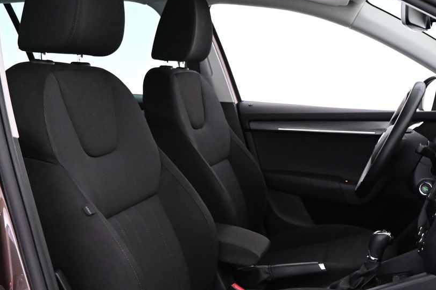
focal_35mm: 51
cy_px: 230
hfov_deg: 38.9
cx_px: 237
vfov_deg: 26.0
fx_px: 618
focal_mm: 17
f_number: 3.5
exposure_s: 1/60
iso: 5000
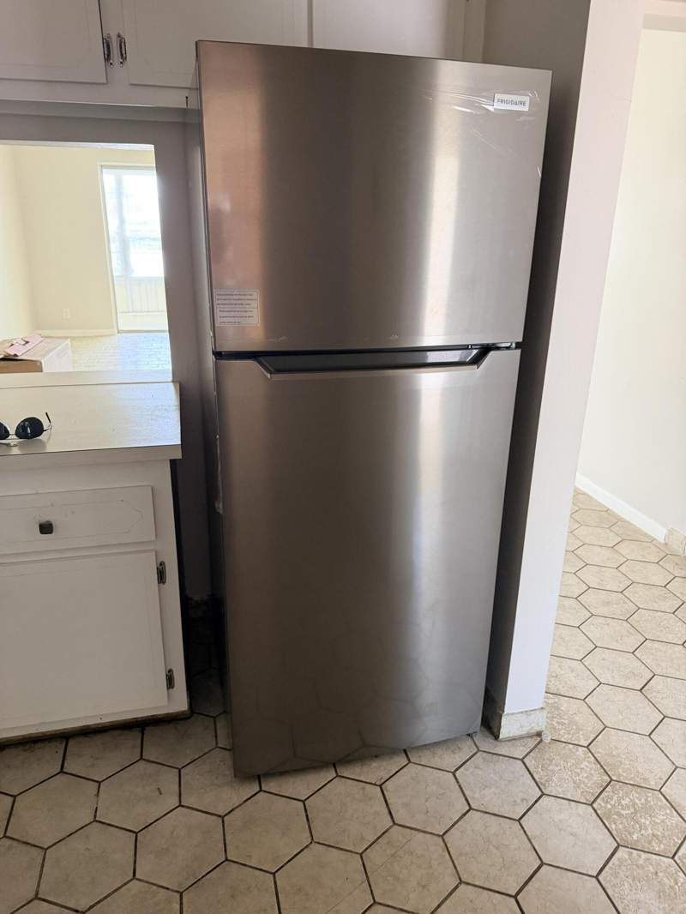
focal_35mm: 24
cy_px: 457
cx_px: 343
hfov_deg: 56.8
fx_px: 634
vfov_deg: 71.6
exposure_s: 1/60
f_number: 1.78
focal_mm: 6.76
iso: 400
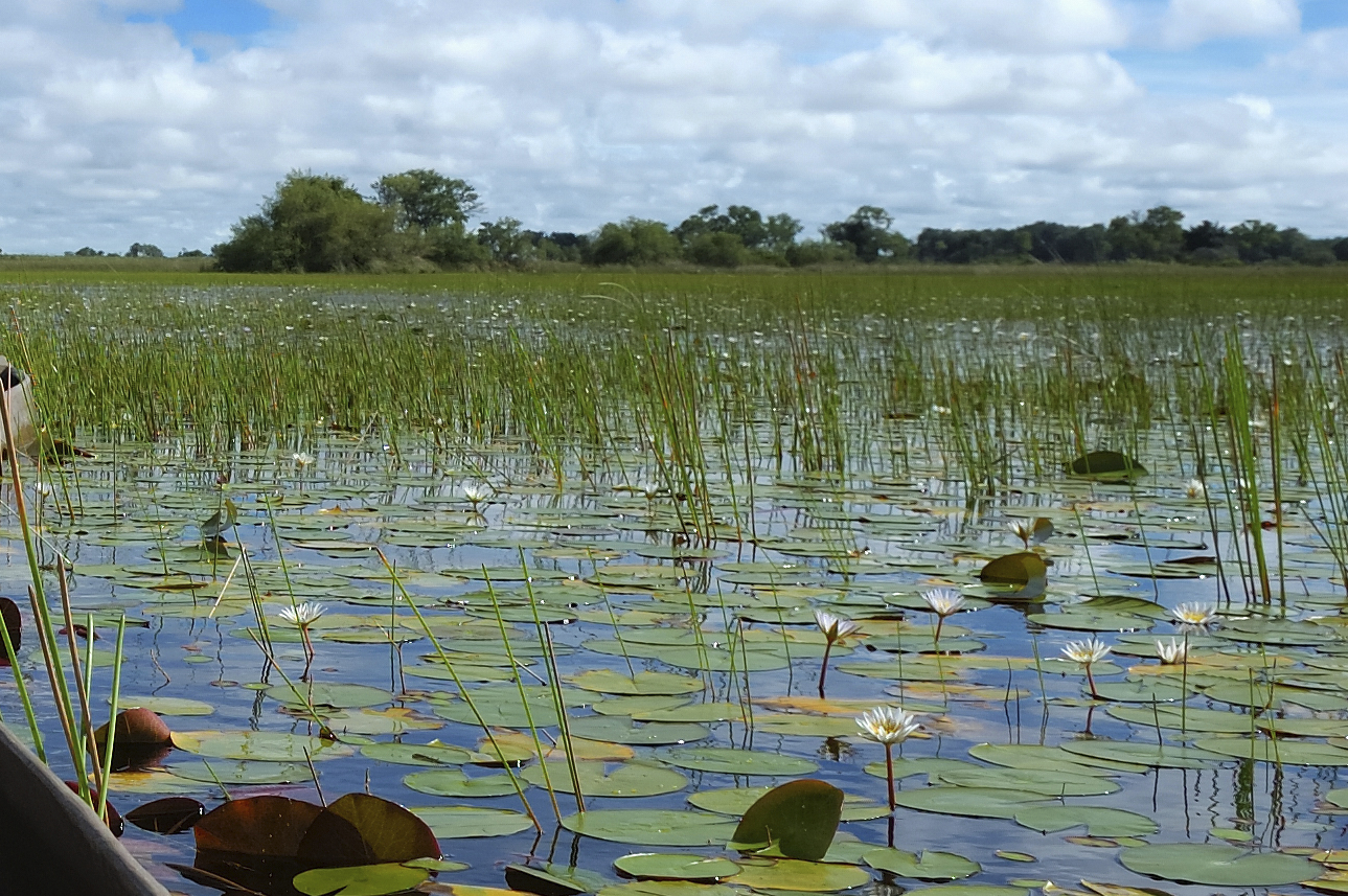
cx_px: -202
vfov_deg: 19.2
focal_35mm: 70
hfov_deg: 26.2
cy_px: 174
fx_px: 2619
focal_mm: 20
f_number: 8
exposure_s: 1/1000
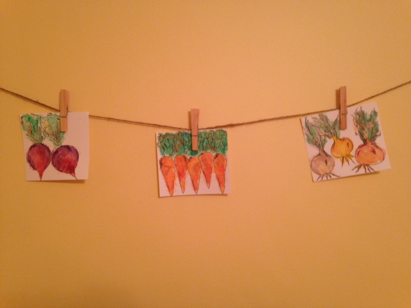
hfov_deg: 55.4
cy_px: 154
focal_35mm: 33
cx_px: 206
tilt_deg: -4.6
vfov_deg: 42.9
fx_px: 392
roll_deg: -0.6
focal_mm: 4.12
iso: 100
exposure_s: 1/20
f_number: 2.4
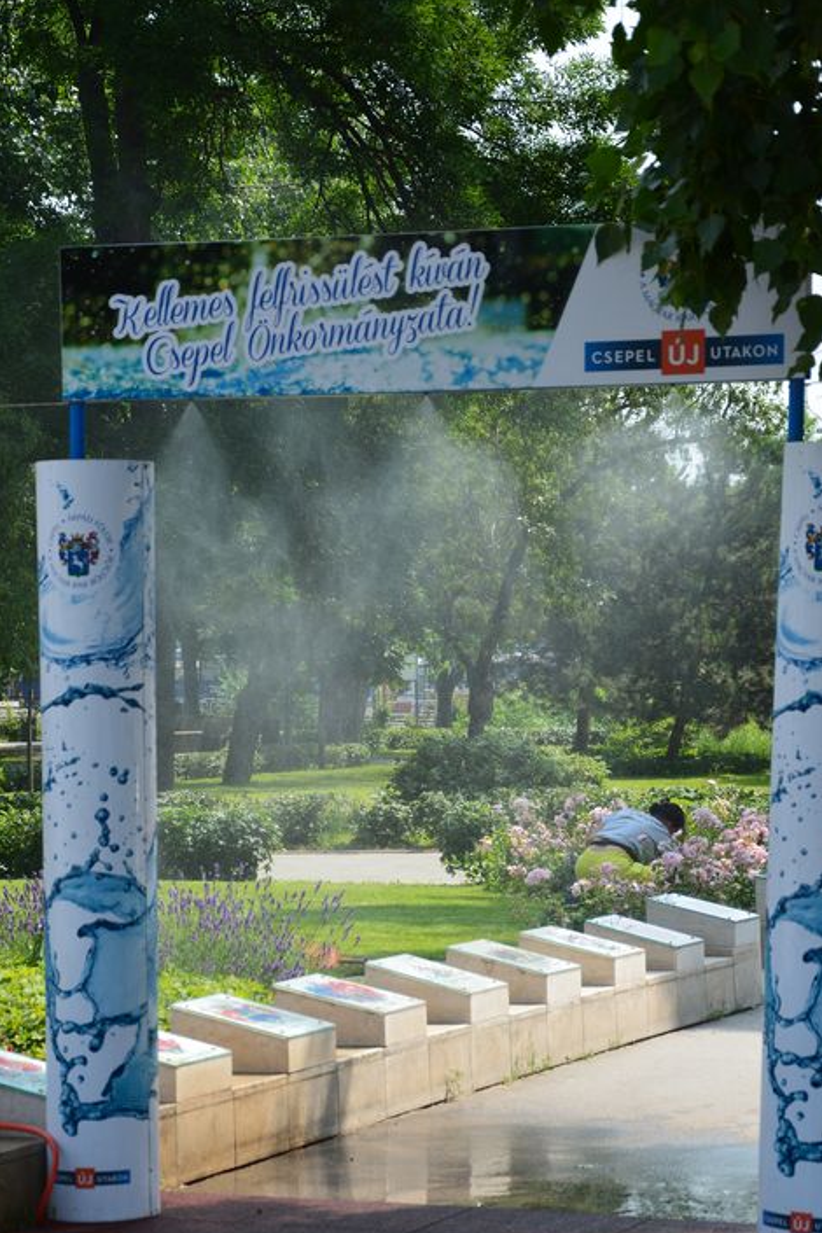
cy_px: 721
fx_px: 3801
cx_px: 409
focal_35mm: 111
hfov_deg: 12.3
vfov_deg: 18.4
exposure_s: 1/500
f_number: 5.6
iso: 200
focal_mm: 58
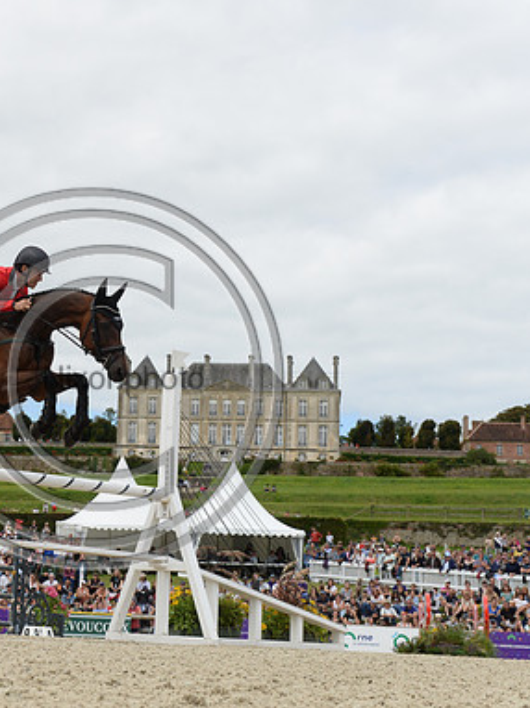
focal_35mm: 73
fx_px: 1492
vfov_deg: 26.7
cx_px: 70
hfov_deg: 19.8
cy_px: 354
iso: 1250
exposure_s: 1/3200
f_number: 9
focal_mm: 50
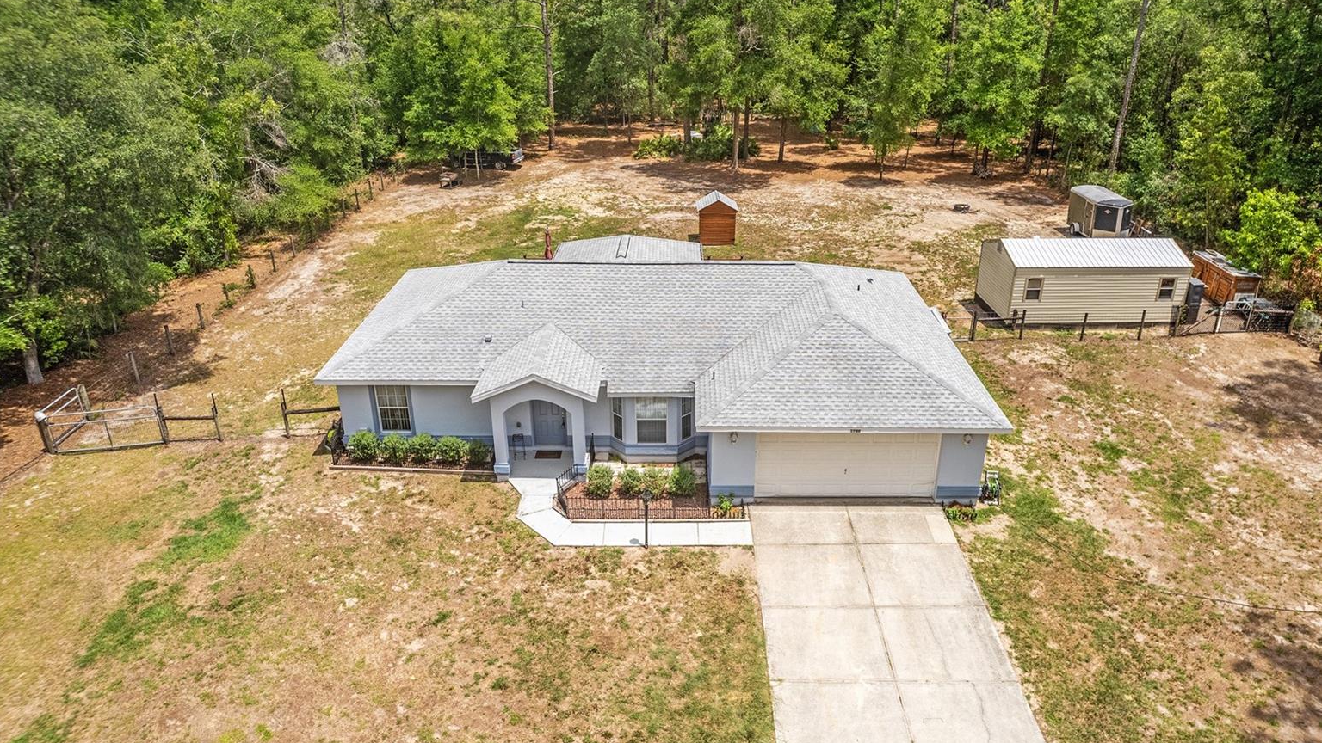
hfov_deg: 76.3
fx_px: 841
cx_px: 686
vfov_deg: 47.6
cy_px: 337
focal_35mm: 24
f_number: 2.8
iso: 130
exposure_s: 1/2500
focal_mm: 8.38
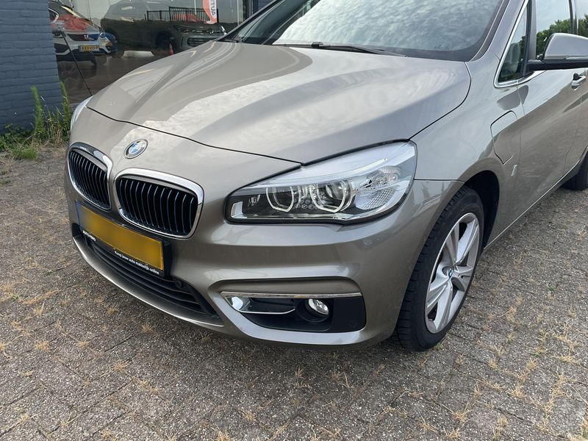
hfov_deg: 61.7
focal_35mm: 29
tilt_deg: -22.9
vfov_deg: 48.2
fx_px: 493
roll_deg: -1.6
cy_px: 220
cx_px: 294
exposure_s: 1/749
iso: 16
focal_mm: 3
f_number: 1.8
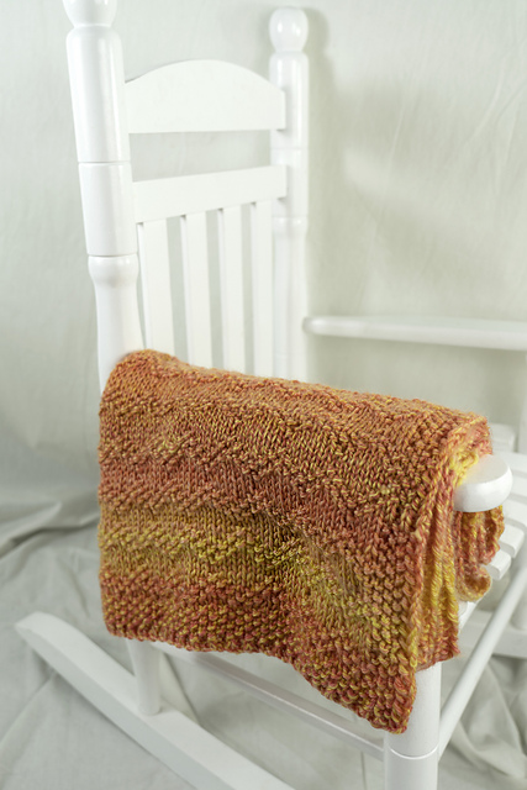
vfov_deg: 53.1
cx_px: 264
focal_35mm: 36
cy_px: 395
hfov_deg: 36.9
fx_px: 790
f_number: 5
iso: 100
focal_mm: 36
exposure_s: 1/60
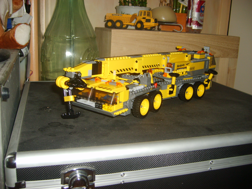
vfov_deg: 40.7
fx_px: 255
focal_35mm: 35
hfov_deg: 52.6
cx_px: 126
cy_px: 94
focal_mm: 5.8
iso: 100
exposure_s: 1/45
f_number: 2.8
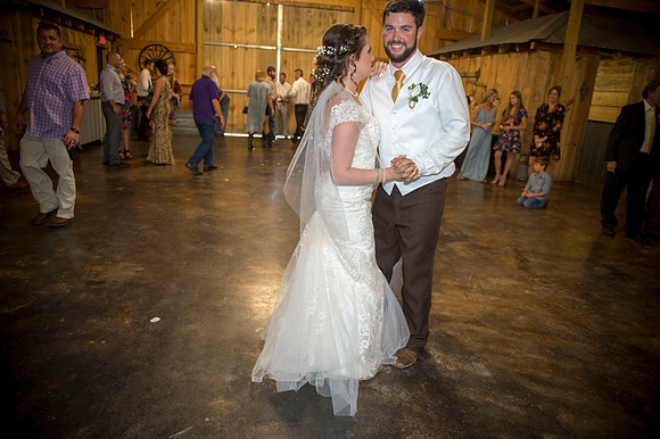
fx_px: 440
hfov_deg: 73.8
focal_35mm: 24
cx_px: 330
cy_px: 220
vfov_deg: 53.1
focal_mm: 24
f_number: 3.2
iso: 1600
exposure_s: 1/125
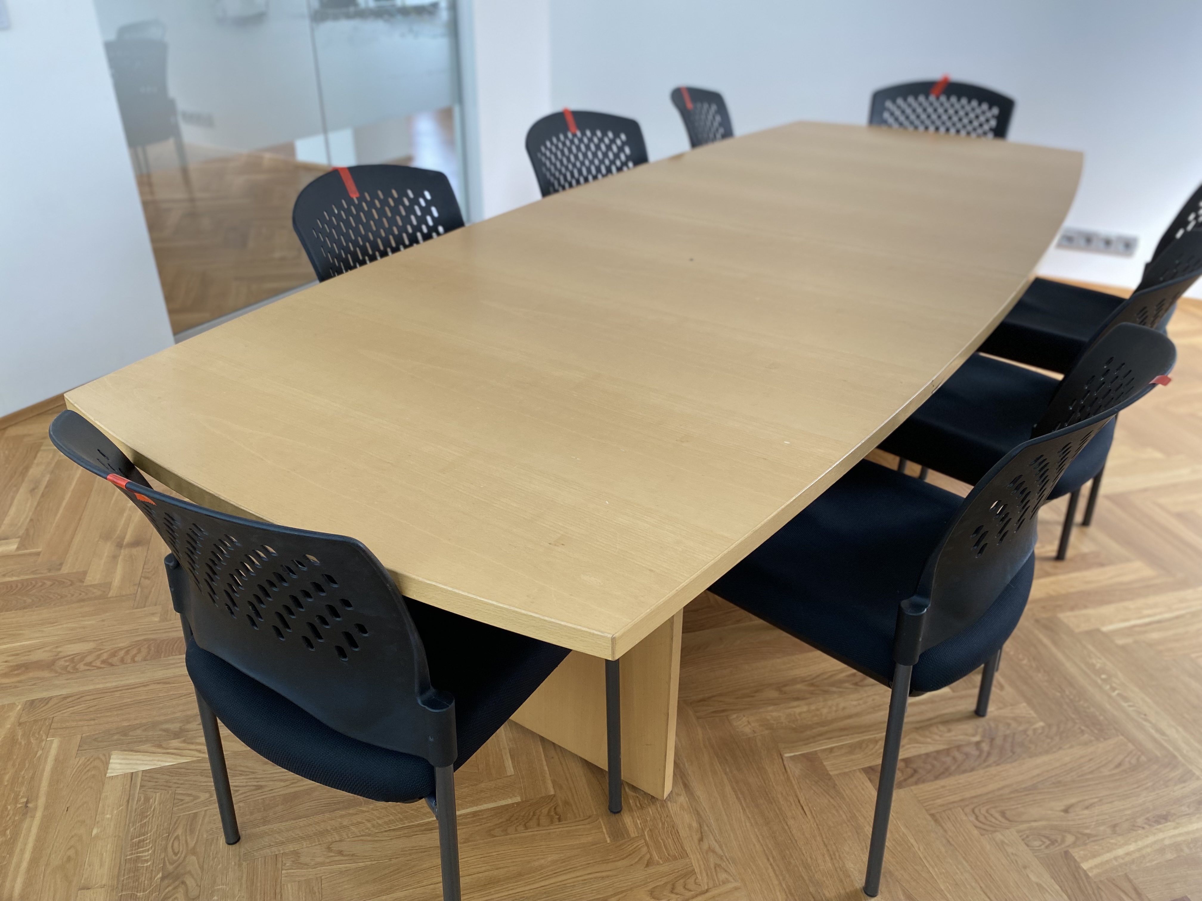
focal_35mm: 26
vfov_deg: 53.1
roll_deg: -0.7
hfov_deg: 67.3
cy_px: 450
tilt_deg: -29.5
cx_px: 601
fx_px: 903
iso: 100
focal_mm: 4.25
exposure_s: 1/121
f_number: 1.8
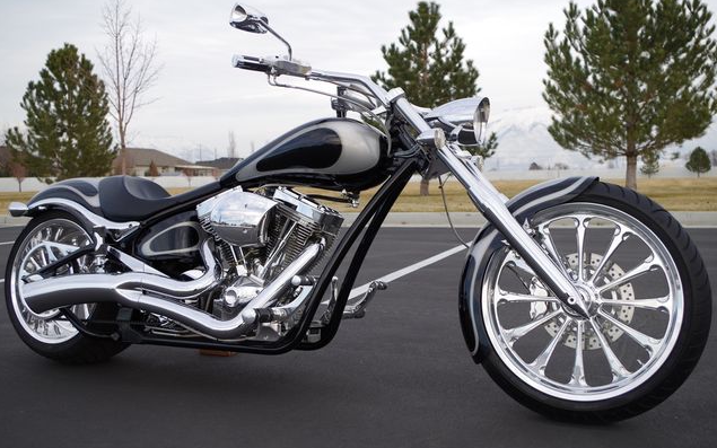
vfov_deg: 34.4
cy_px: 218
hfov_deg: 52.7
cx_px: 357
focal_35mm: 37
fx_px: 723
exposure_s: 1/200
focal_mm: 24.38
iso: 100
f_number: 4.5
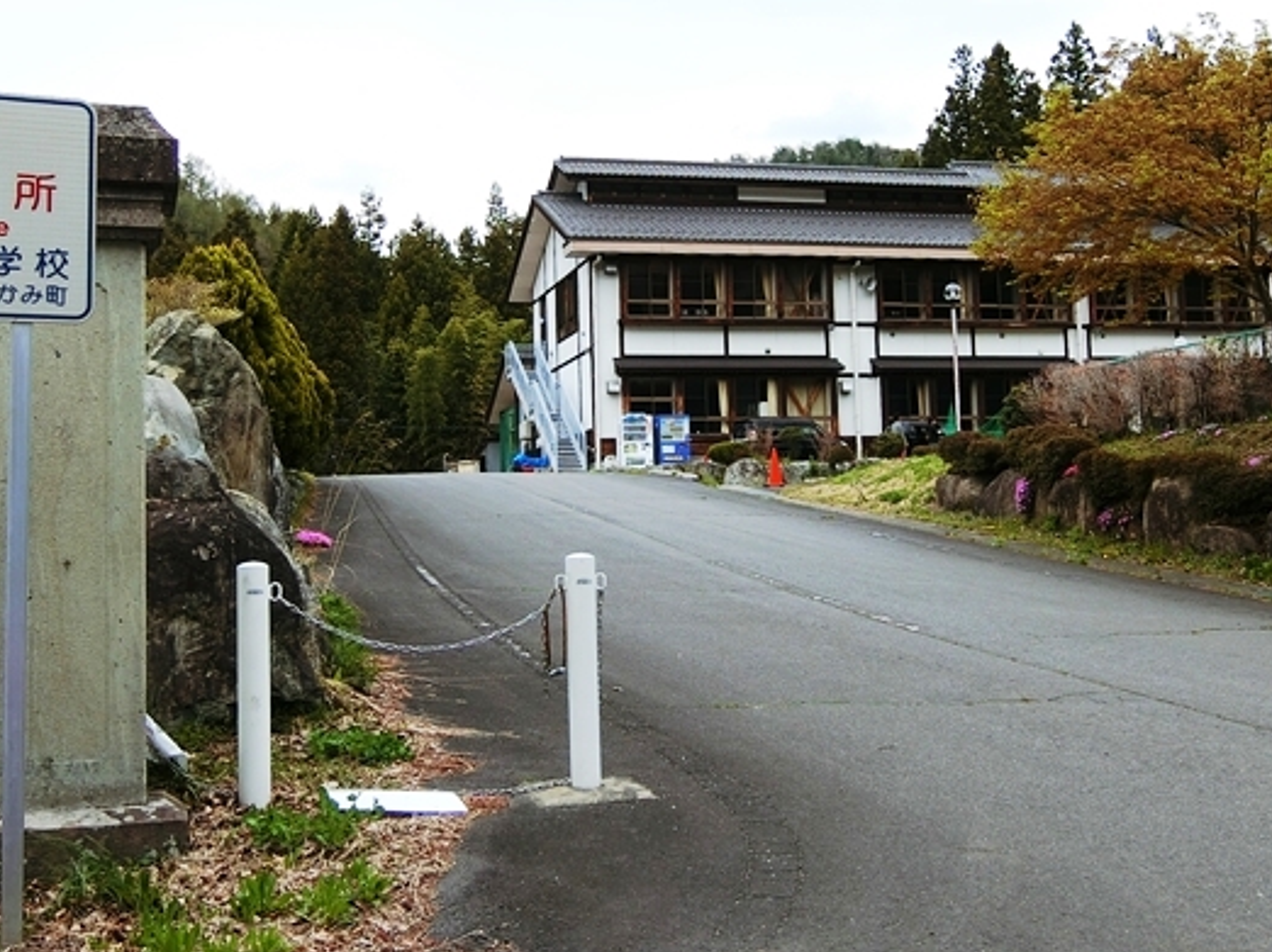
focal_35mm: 46
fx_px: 1690
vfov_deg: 31.4
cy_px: 392
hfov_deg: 41.2
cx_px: 670
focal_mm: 6.4
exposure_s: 1/500
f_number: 3.3
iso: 80
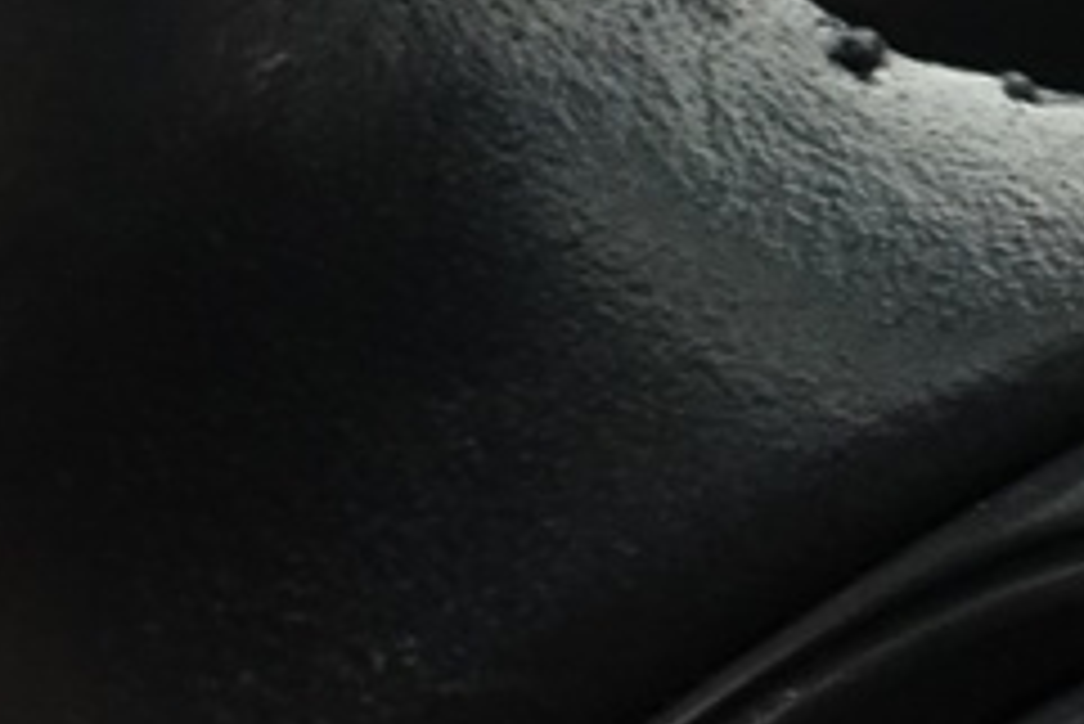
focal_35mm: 161
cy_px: 755
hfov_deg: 11.3
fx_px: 4851
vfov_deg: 8.5
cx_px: 2312
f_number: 2.5
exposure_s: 1/30
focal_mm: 8.8
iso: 1000
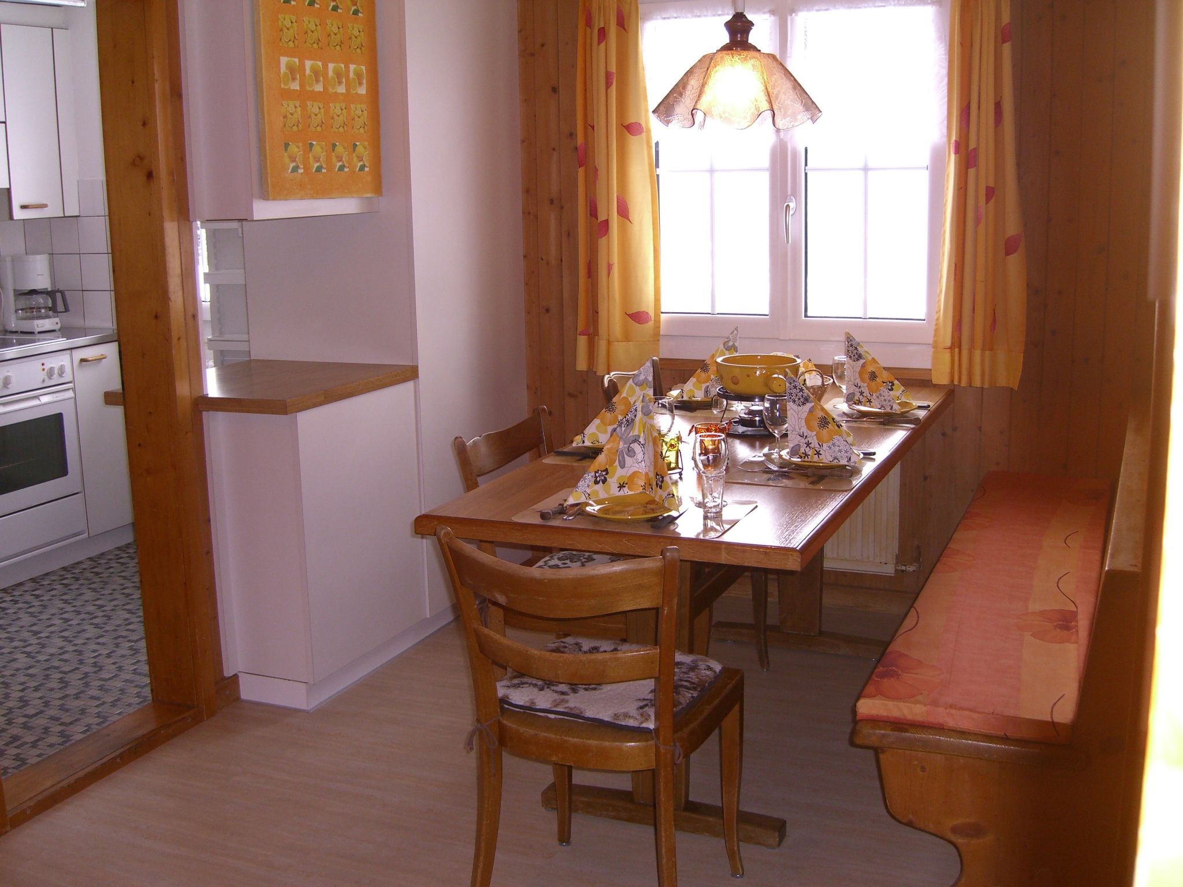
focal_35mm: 38
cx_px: 592
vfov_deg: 37.7
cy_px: 444
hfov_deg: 49.0
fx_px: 1299
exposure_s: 1/60
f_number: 2.8
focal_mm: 7.9
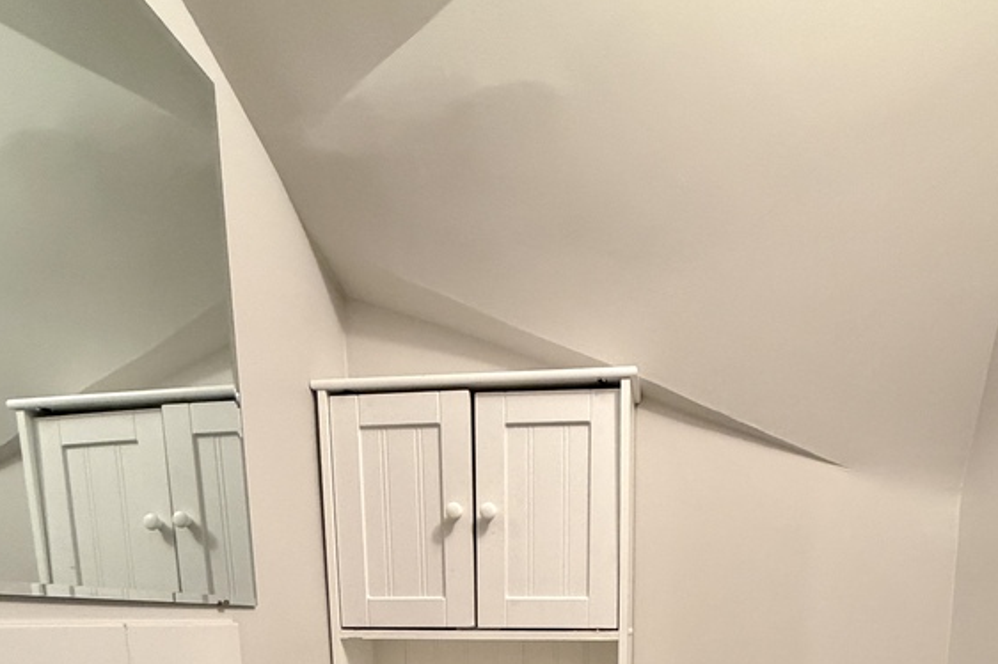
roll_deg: -0.9
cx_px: 572
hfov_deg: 65.2
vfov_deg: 36.9
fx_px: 776
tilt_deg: -9.9
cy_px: 772
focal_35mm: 28
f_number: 2.2
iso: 500
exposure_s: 1/60
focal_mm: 2.22
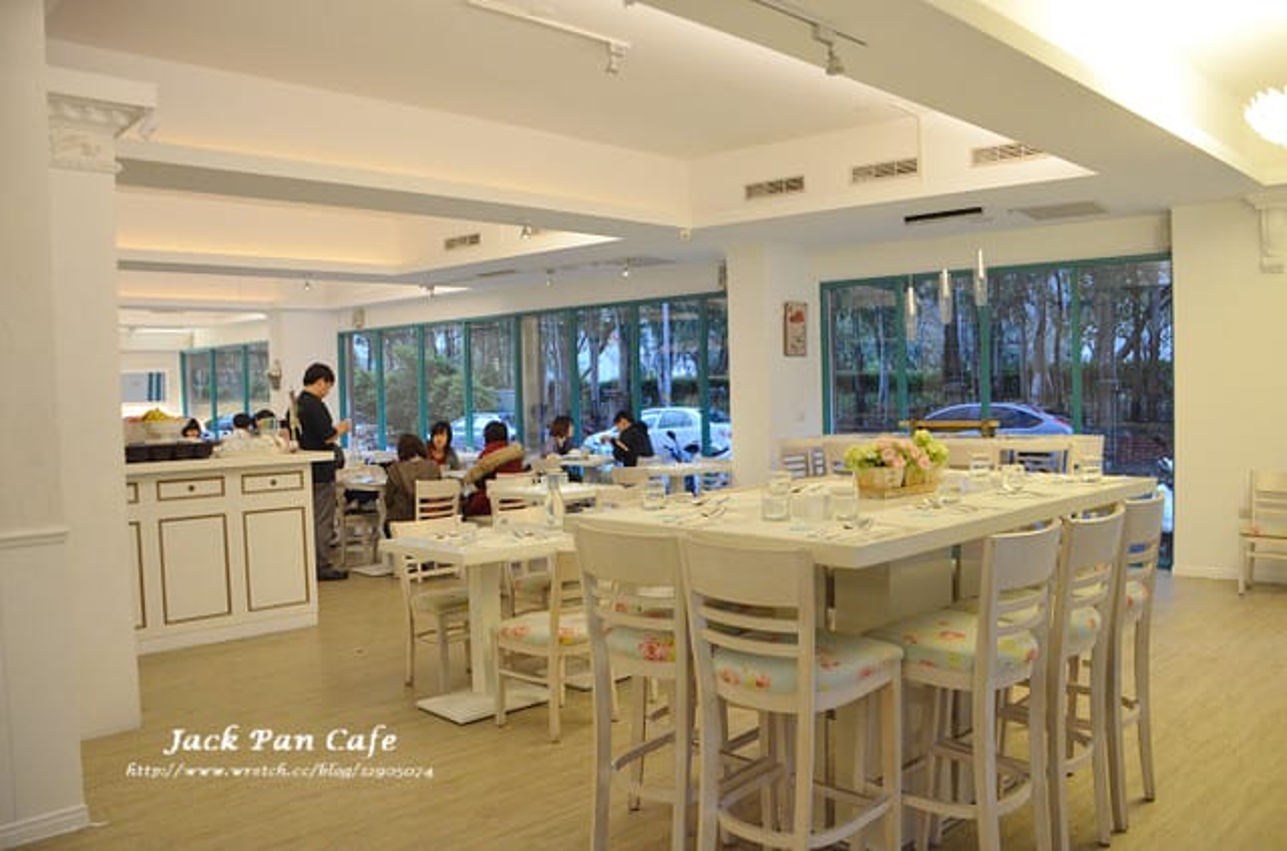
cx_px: 644
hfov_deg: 67.5
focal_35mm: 27
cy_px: 426
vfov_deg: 47.7
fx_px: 963
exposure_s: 1/100
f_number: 3.5
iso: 2000
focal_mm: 18
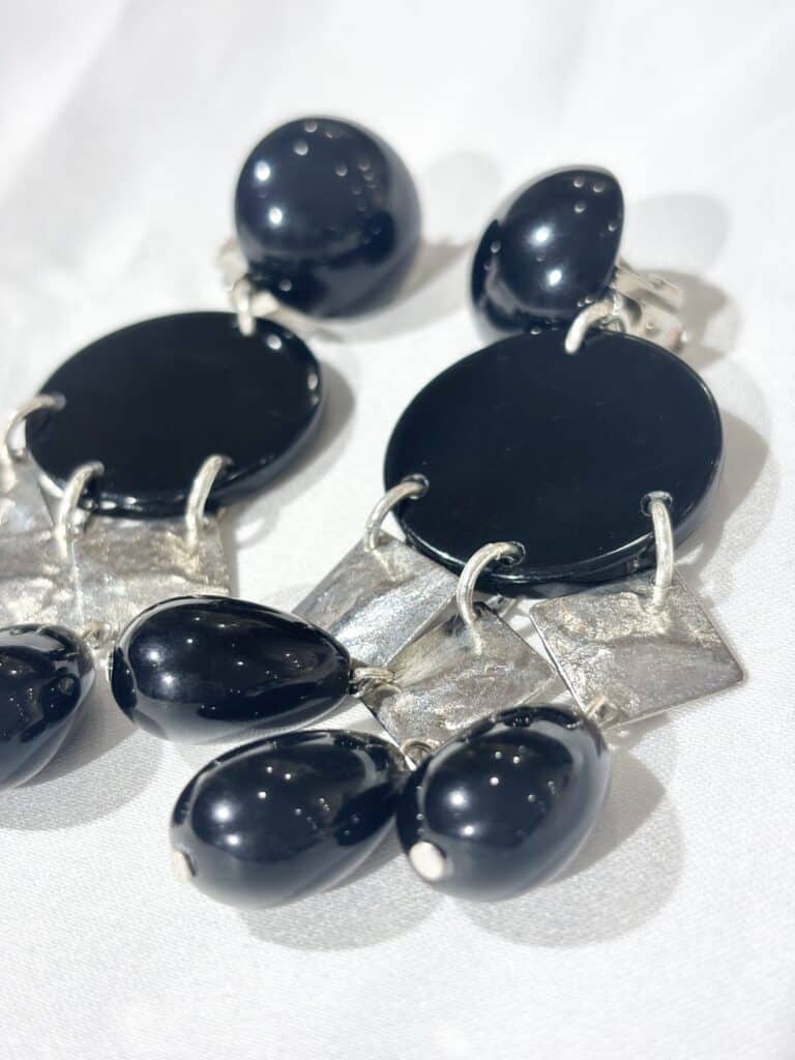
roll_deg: +13.3
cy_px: 530
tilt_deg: -40.4
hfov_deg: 28.0
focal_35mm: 52
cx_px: 398
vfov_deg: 36.8
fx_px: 1592
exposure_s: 1/100
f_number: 1.6
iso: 32
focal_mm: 5.96
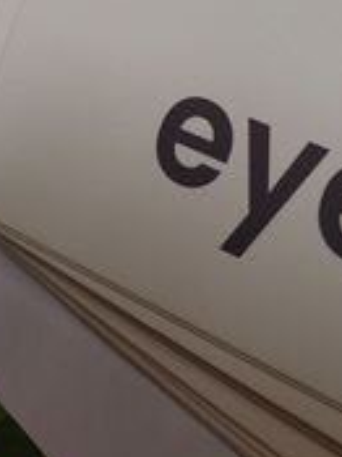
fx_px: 950
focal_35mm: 72
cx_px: 295
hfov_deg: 20.1
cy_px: -110
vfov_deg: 24.2
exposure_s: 1/100
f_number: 1.8
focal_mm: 4.75
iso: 100
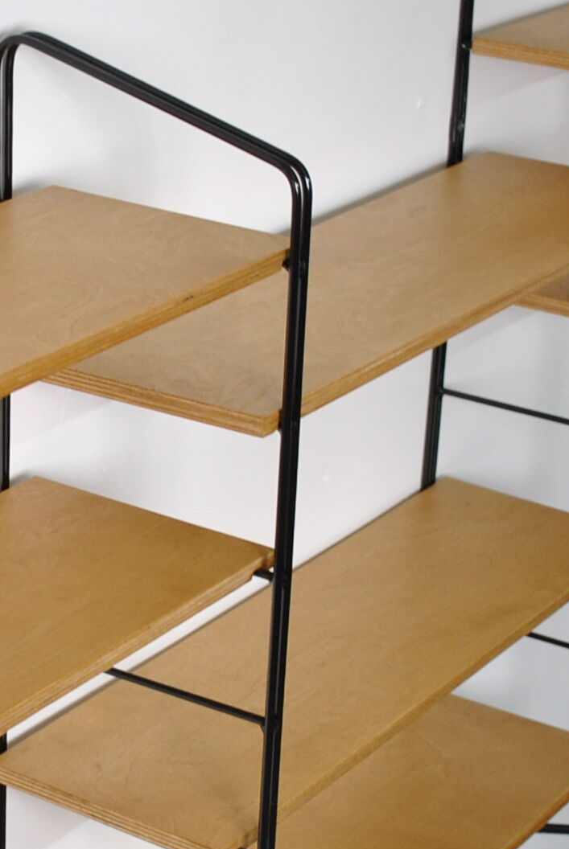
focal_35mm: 110
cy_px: 494
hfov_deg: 12.4
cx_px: 77
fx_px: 2600
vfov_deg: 18.6
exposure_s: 1/40
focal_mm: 20
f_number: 3.8
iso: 200
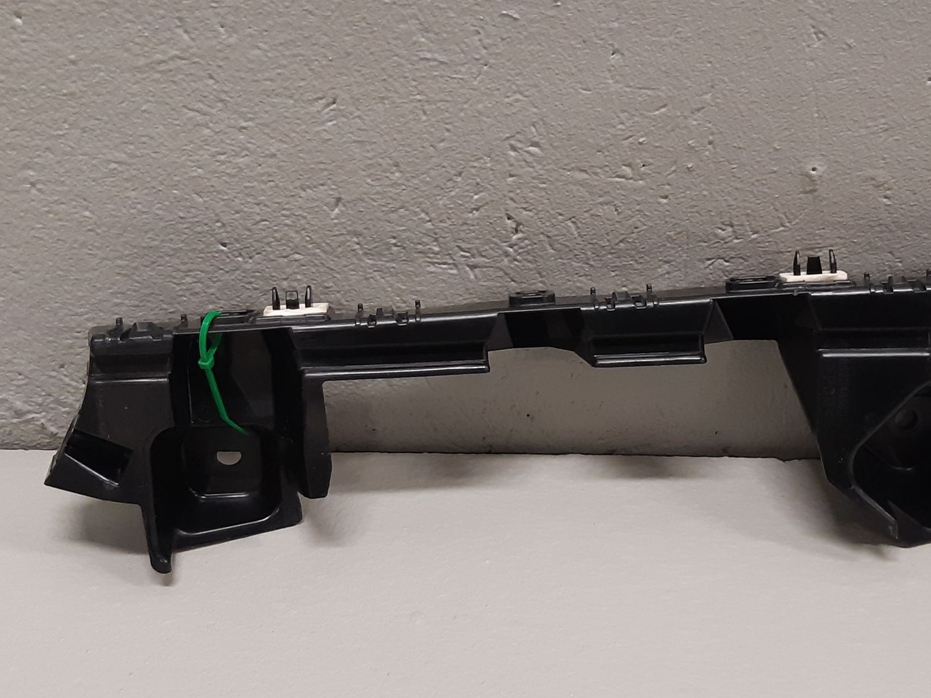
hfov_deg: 51.1
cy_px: 308
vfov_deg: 39.6
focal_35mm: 36
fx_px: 968
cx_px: 547
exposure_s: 1/50
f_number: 1.7
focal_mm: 3.93
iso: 160
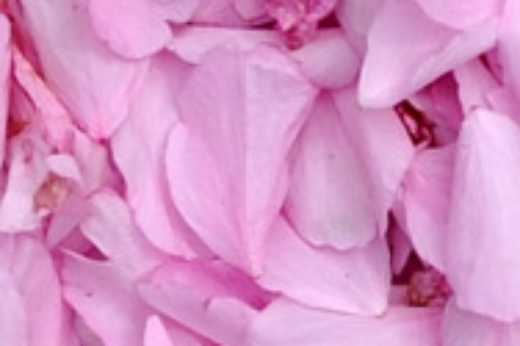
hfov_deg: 8.3
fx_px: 3464
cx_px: 929
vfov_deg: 5.7
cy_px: -69
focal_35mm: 240
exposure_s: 1/1600
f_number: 5.6
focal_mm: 50
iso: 200
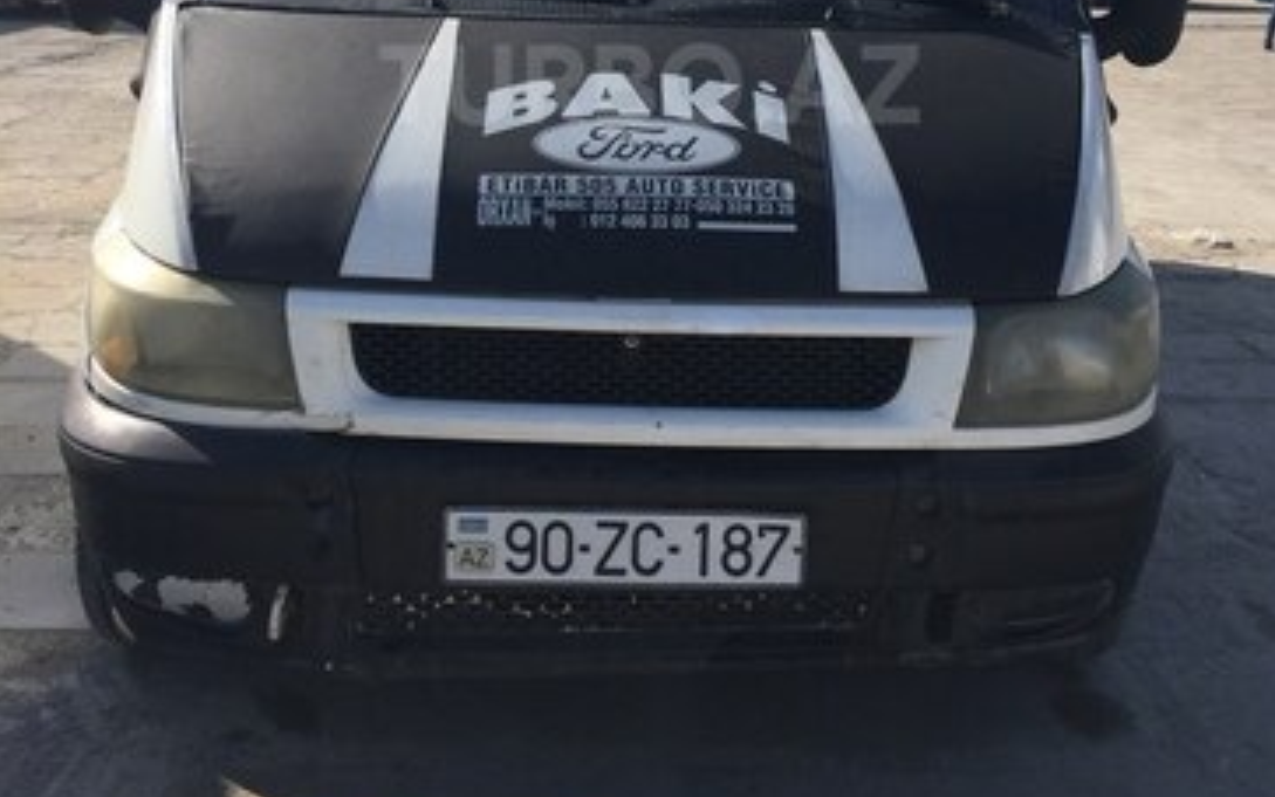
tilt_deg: -4.6
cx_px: 650
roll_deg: -0.7
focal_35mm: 42
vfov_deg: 29.3
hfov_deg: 47.2
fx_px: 1460
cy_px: 84
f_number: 2.2
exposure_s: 1/2198
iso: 32
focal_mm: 4.15
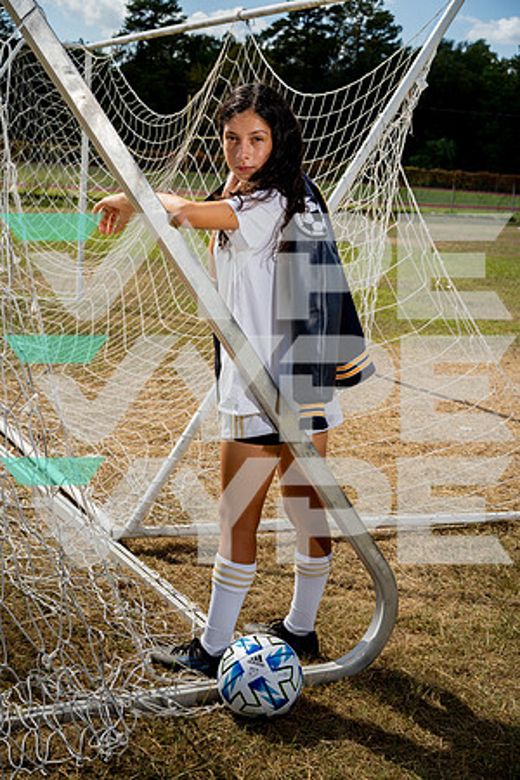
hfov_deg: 24.6
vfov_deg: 36.2
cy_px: 390
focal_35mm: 55
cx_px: 260
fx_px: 1192
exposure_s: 1/250
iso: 50
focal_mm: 55
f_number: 7.1
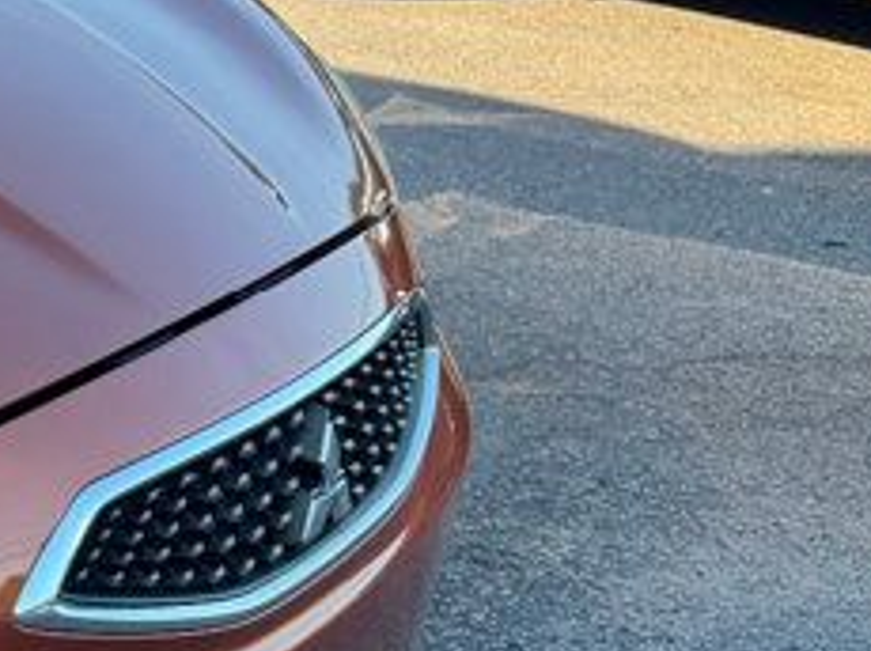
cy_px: 356
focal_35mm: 107
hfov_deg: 14.6
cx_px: -951
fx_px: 2690
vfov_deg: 13.8
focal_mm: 6.76
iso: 100
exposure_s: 1/665
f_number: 1.78
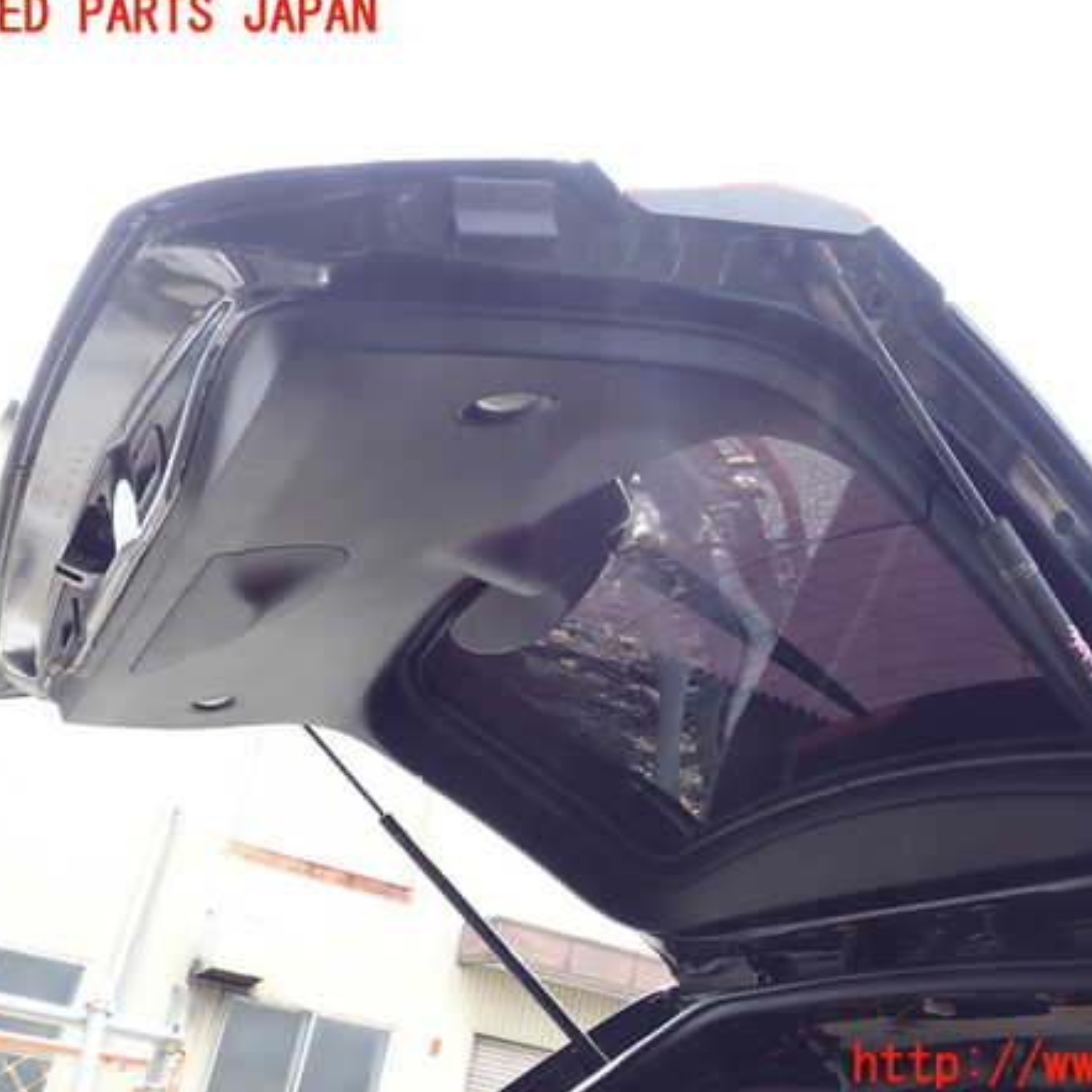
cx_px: 670
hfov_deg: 45.7
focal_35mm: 36
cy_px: 541
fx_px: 1285
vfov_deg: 46.0
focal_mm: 5.4
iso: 100
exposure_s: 1/250
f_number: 3.2
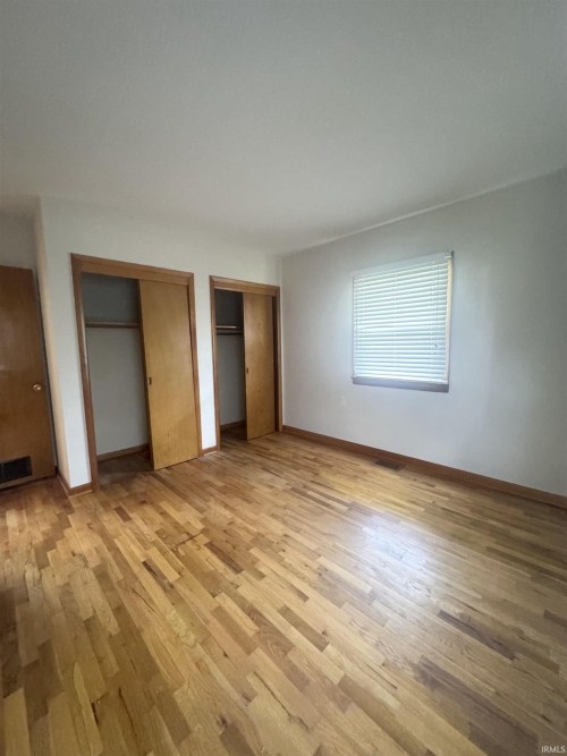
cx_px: 284
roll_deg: +1.2
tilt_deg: -6.6
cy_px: 378
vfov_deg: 102.1
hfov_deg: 85.7
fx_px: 306
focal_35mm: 14
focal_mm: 2.22
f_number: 2.2
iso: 1000
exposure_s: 1/60
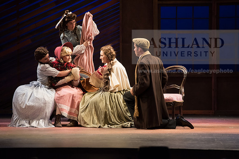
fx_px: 1262
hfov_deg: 10.8
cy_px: 80
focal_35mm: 190
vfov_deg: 7.2
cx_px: 120
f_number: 3.5
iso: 3200
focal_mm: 190
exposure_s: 1/400
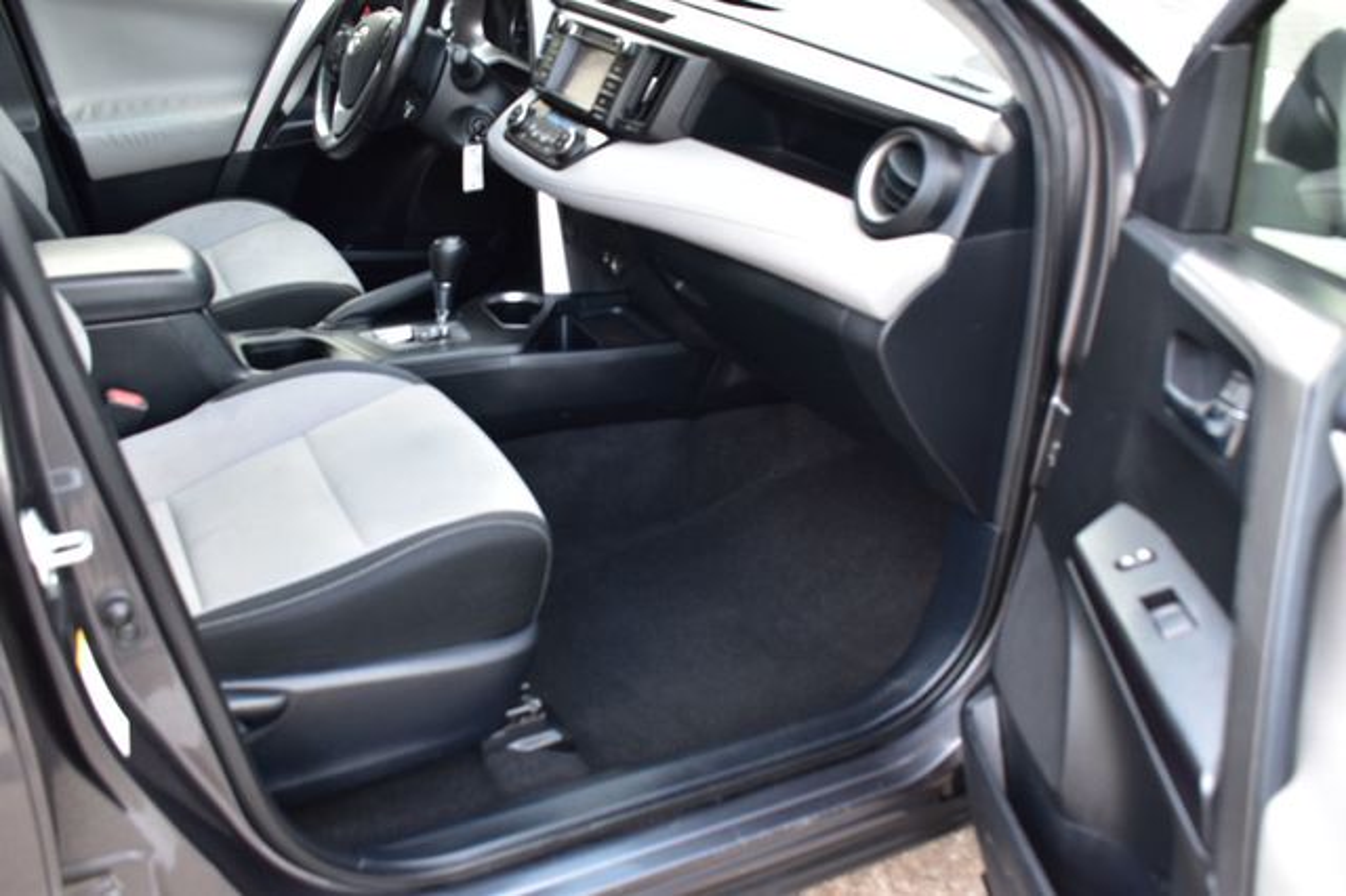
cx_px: 673
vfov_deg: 39.9
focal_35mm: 33
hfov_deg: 57.2
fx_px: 1233
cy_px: 448
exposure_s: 1/25
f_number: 7.1
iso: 400
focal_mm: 22
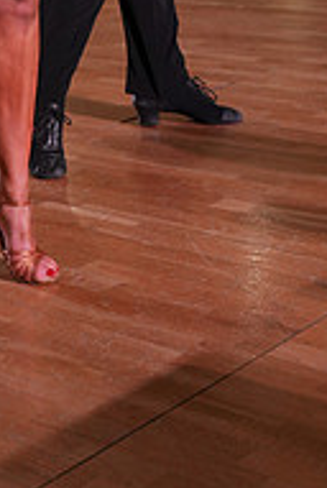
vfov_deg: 18.7
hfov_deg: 13.6
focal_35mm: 100
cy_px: -174
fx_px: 1357
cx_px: 14
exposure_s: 1/500
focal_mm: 33
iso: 1250
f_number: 4
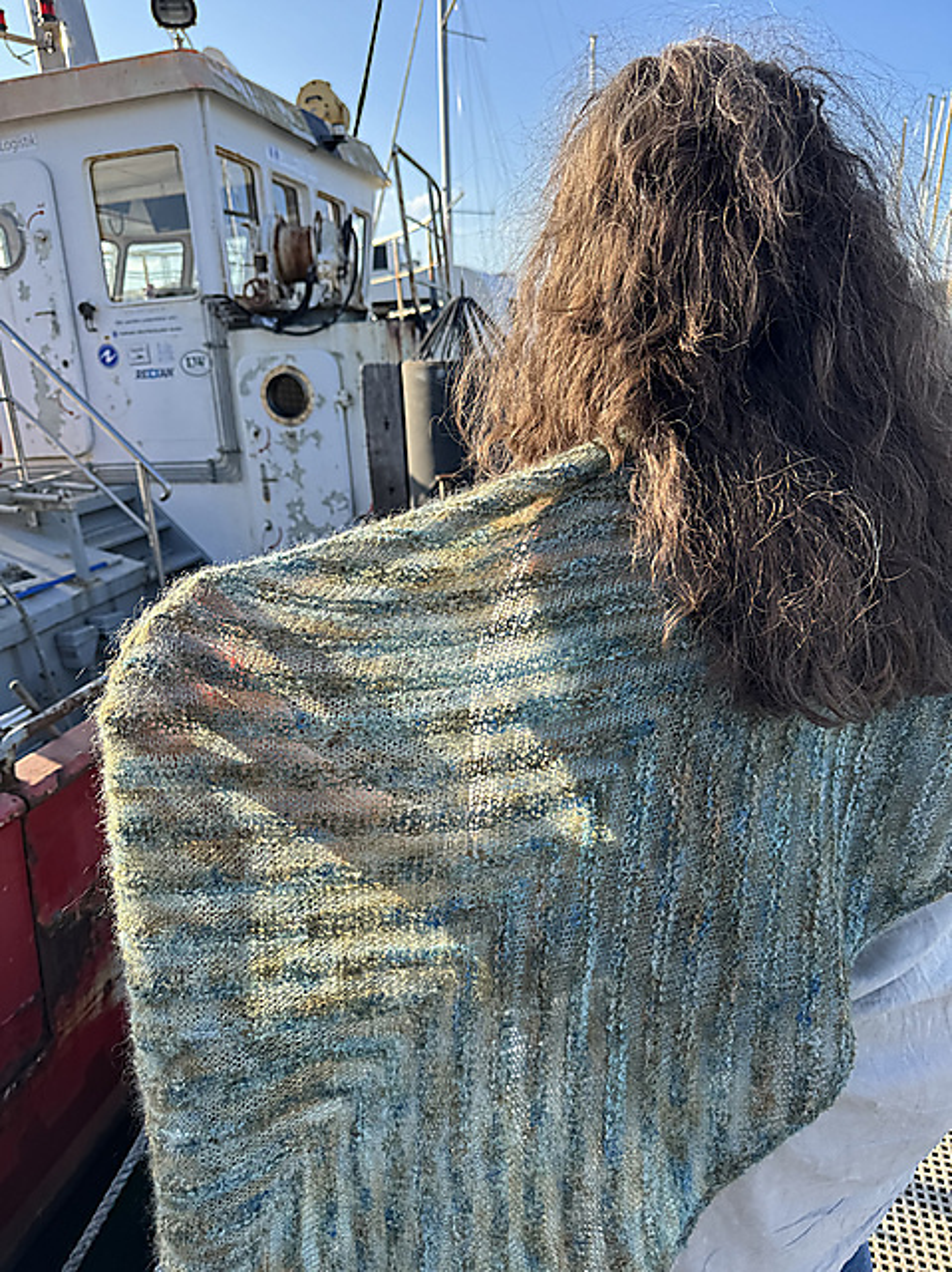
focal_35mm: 24
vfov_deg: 71.6
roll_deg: +5.6
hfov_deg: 56.8
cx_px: 476
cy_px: 636
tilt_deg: -17.3
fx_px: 881
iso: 80
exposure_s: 1/995
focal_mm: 6.76
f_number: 1.78
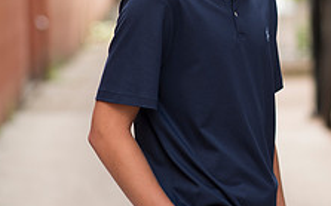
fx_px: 1577
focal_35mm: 175
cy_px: 21
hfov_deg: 12.0
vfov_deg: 7.5
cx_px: 212
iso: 100
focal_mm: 85
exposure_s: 1/640
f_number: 2
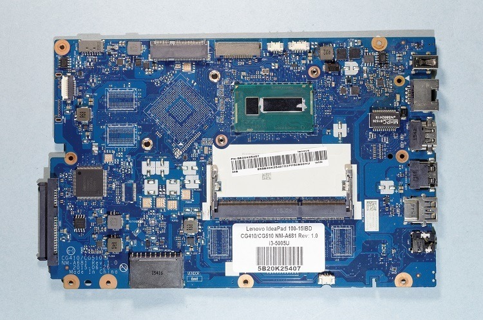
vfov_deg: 25.0
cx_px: 242
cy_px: 160
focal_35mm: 54
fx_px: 724
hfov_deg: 36.9
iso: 100
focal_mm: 36
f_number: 8
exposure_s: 1/4
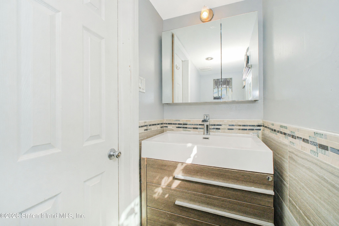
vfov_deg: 77.3
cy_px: 113
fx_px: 141
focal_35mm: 15
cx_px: 170
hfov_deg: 100.4
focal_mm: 10
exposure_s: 1/160
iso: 640
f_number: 8
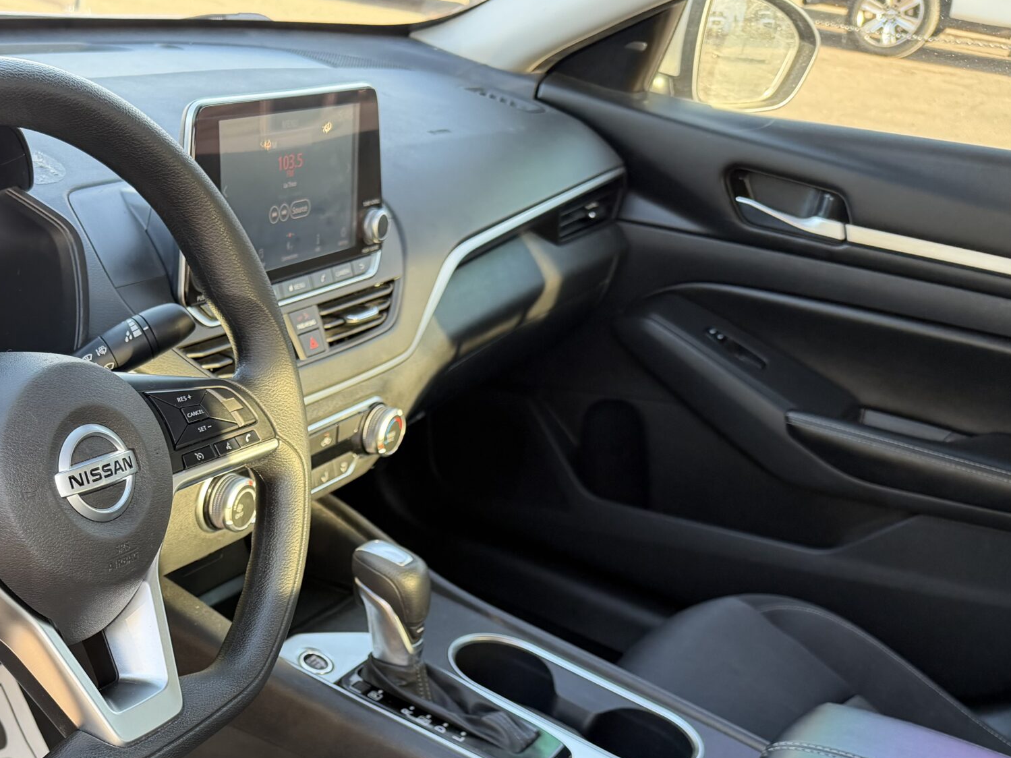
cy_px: 626
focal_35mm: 41
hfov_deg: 43.7
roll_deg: -5.4
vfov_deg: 33.9
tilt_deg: -31.8
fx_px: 1197
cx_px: 210
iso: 200
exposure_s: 1/121
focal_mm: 6.76
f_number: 1.78
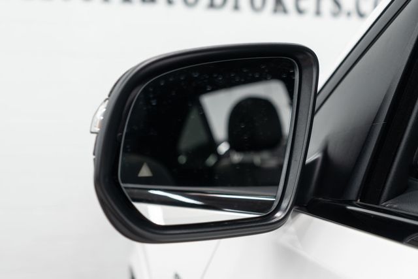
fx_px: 488
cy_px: 140
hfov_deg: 46.4
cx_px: 209
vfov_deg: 31.9
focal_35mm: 42
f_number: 3.2
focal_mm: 28
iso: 250
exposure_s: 1/40
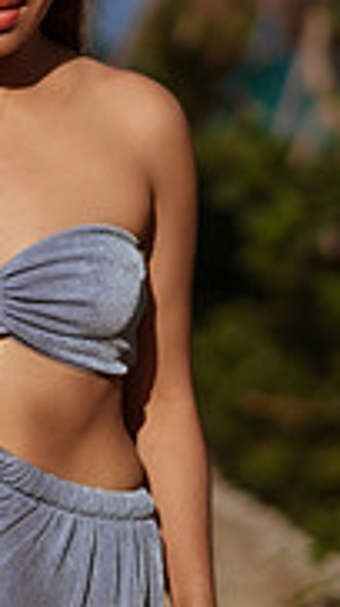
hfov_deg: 6.2
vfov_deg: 11.1
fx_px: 3118
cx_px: -20
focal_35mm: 194
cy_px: 178
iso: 50
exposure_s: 1/8000
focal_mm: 58
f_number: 2
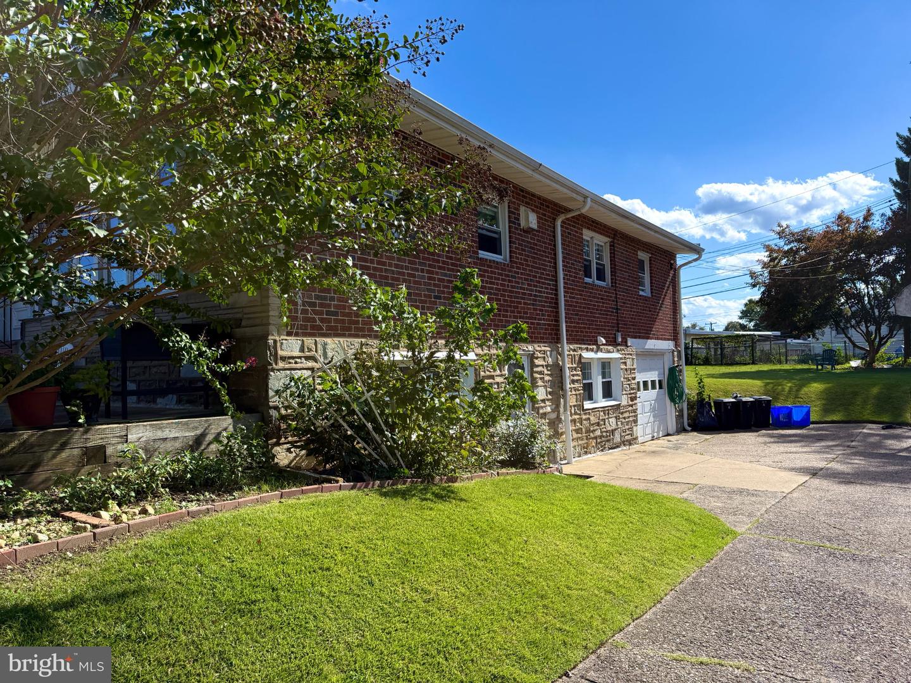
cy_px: 342
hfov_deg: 71.6
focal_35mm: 24
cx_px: 456
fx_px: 632
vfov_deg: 56.8
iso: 125
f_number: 1.78
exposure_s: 1/4975
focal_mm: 6.76
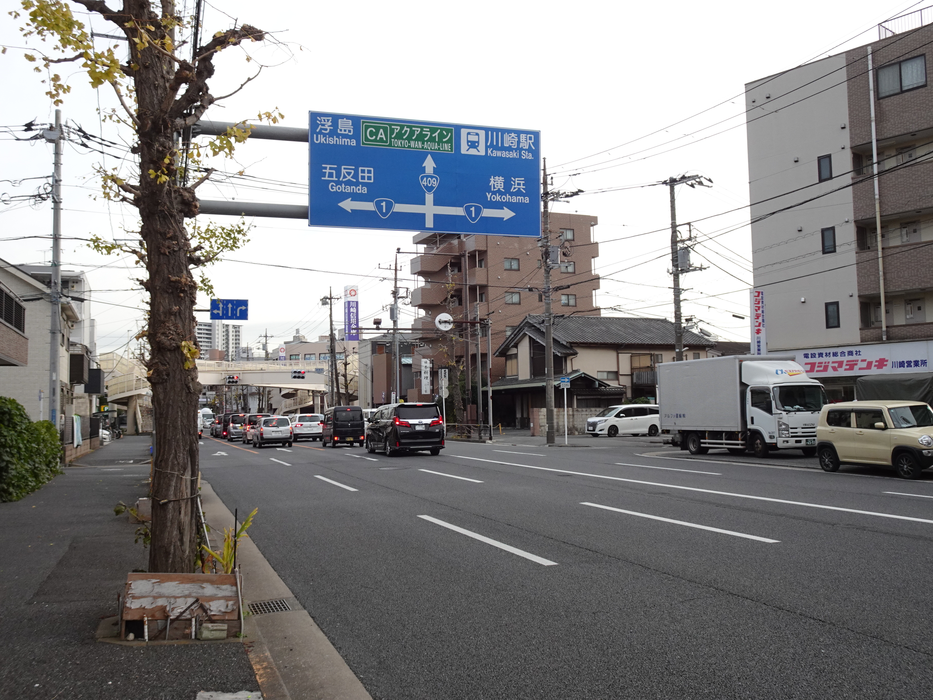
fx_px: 862
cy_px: 350
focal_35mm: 32
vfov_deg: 44.2
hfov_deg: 56.8
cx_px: 466
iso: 100
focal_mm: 5.41
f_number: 4
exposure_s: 1/400
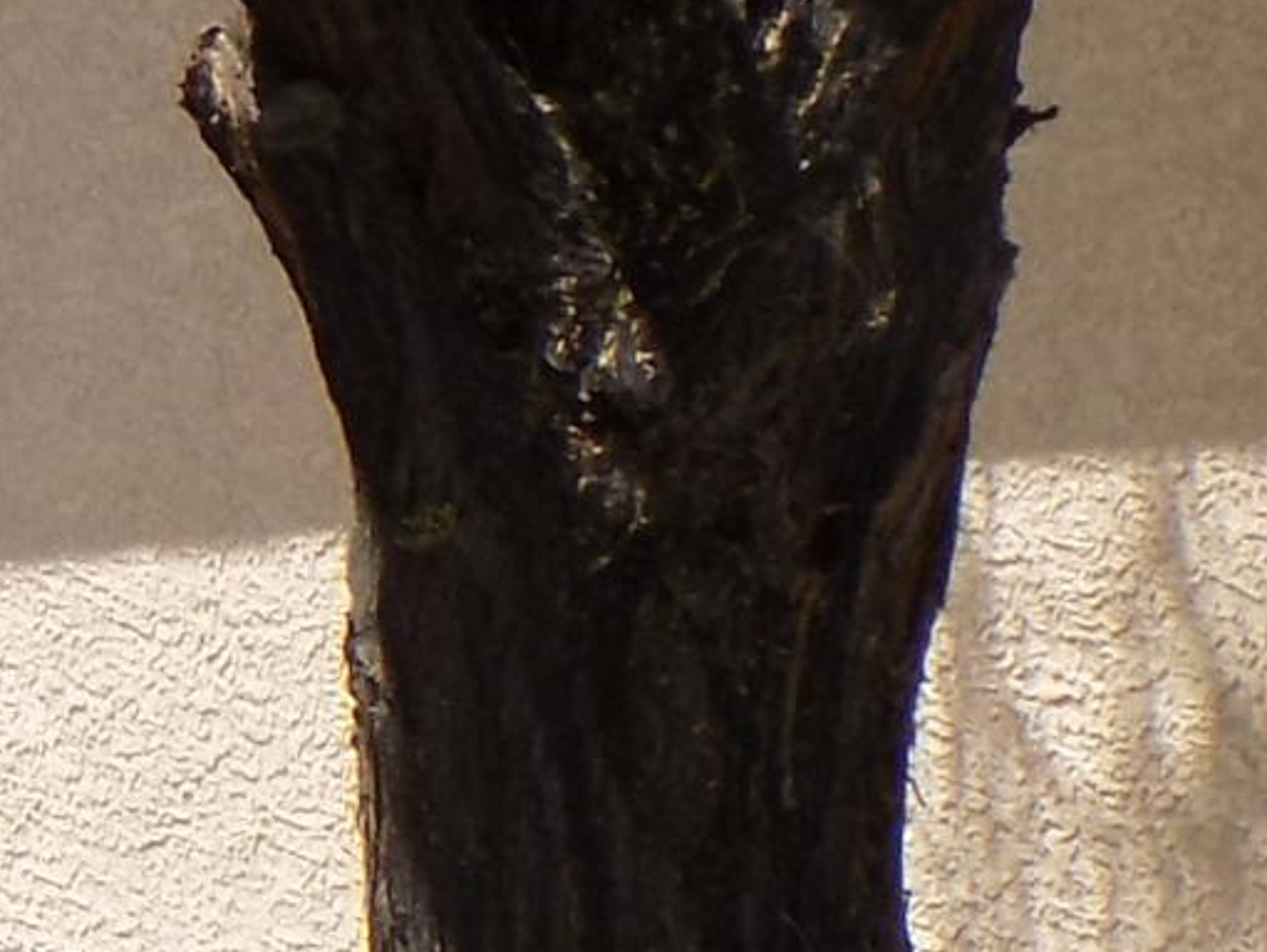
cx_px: -1237
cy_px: 315
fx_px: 11171
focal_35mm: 305
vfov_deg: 4.9
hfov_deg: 6.3
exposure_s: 1/320
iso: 80
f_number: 3.9
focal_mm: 9.3
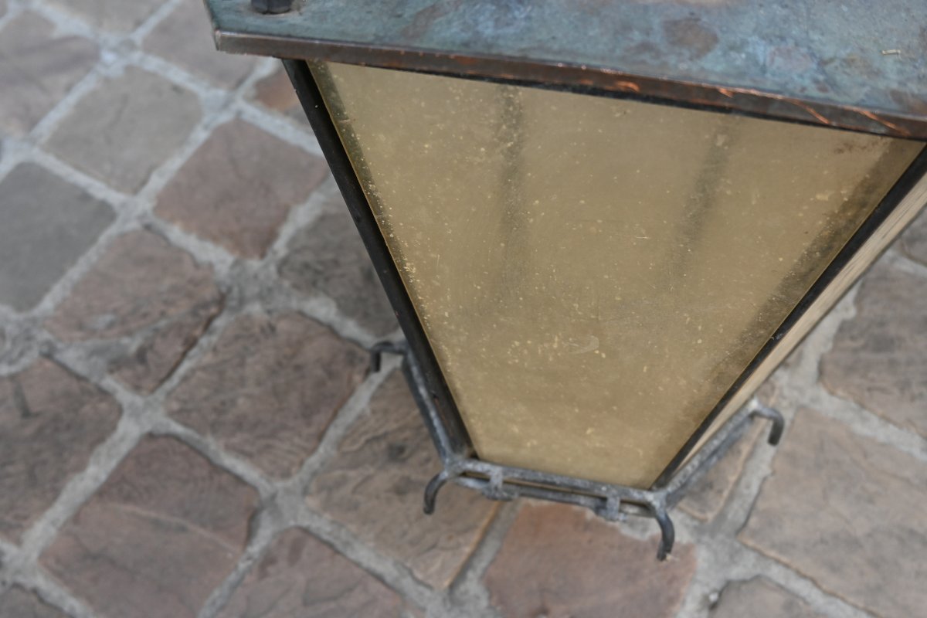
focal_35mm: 37
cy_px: 309
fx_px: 946
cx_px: 464
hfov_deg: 52.2
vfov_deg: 36.2
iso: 400
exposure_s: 1/250
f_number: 4
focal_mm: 24.5
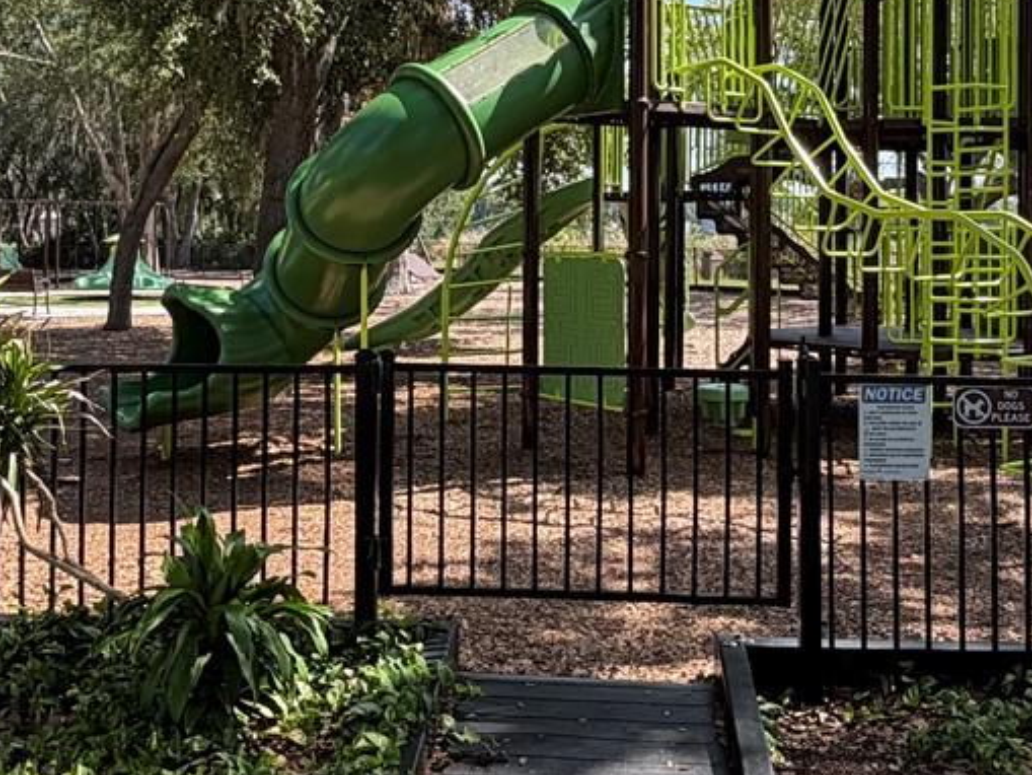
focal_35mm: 44
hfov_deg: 42.9
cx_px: 529
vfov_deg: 32.4
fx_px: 1312
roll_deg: -1.4
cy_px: 215
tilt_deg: -0.4
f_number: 2.2
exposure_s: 1/383
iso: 50
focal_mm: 2.22
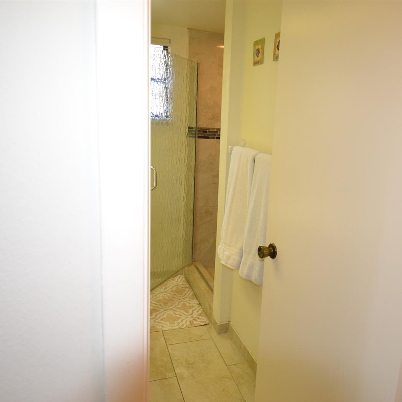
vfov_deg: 59.1
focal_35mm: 27
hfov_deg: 58.6
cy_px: 202
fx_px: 355
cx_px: 240
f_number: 4
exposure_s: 1/60
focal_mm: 14
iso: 900
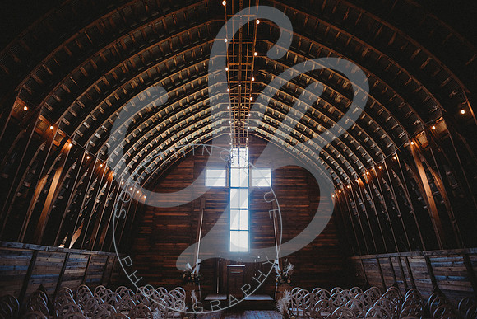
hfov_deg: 72.6
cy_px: 160
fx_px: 325
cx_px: 236
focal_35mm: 25
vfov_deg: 52.2
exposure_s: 1/125
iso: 1000
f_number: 2.8
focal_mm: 24
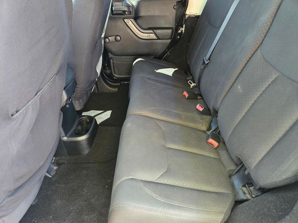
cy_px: 112
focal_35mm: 23
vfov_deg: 58.9
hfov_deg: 73.9
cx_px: 149
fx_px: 198
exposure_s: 1/60
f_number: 1.8
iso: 800
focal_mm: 5.4
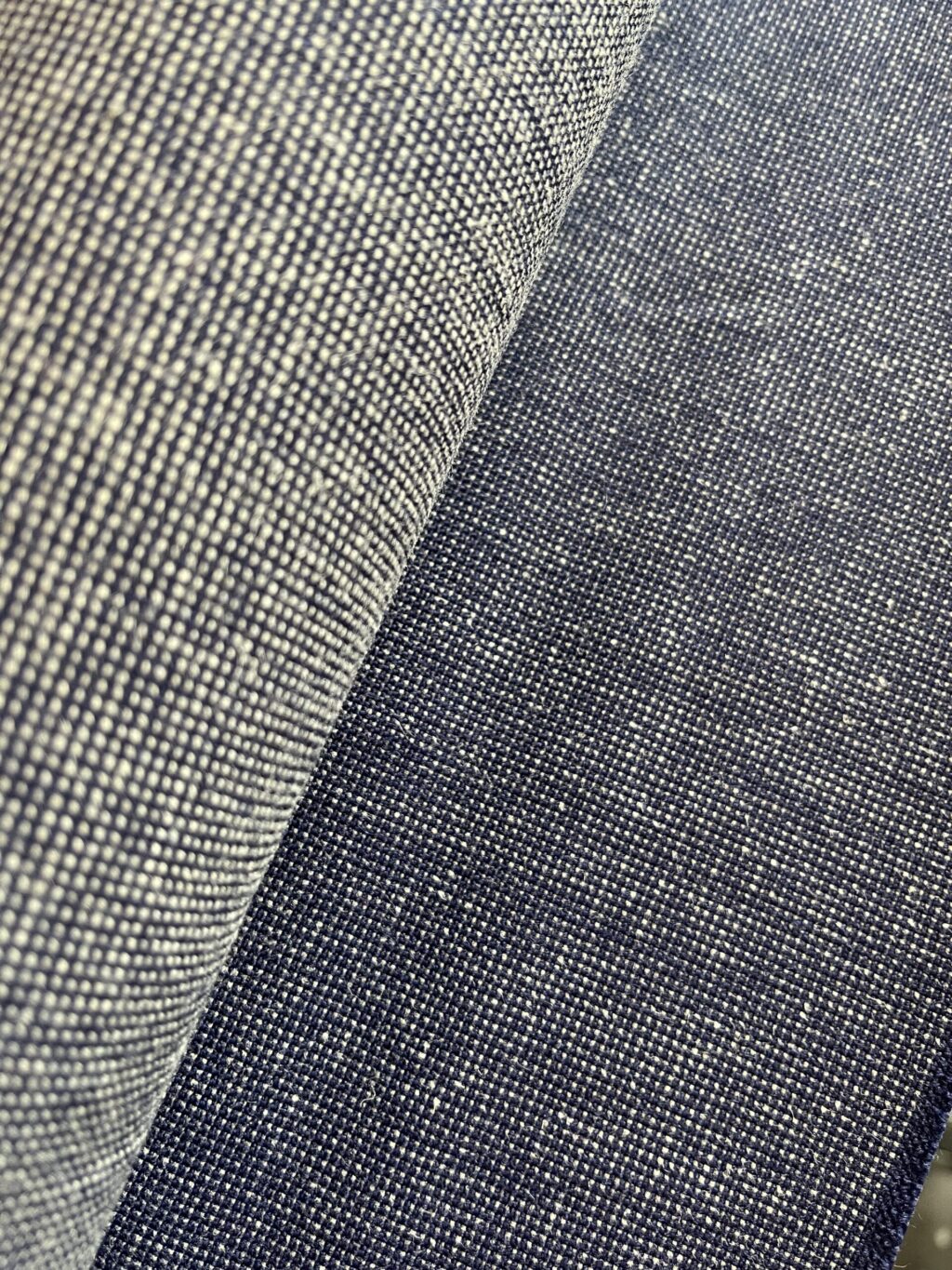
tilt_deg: -80.6
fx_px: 917
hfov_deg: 54.9
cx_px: 476
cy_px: 635
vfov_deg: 69.4
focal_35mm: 25
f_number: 1.6
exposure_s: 1/50
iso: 320
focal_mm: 5.1
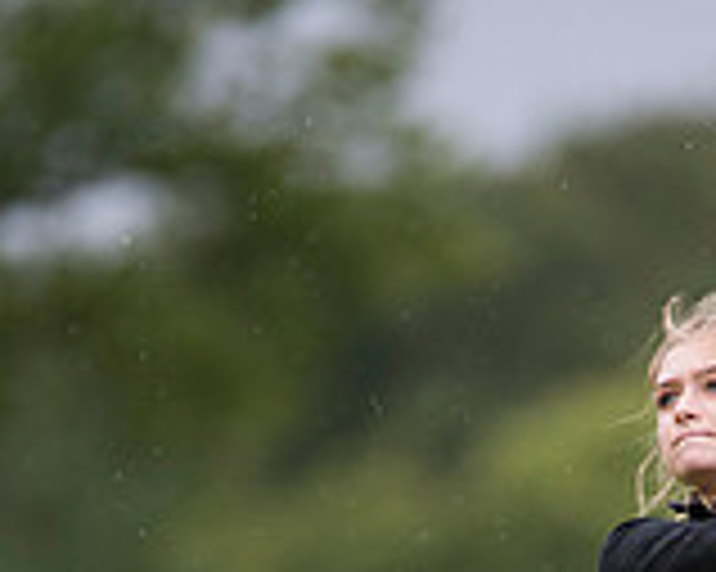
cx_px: 599
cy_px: 950
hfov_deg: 2.4
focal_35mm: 798
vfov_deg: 1.9
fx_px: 16900
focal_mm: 300
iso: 1000
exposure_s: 1/2500
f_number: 4
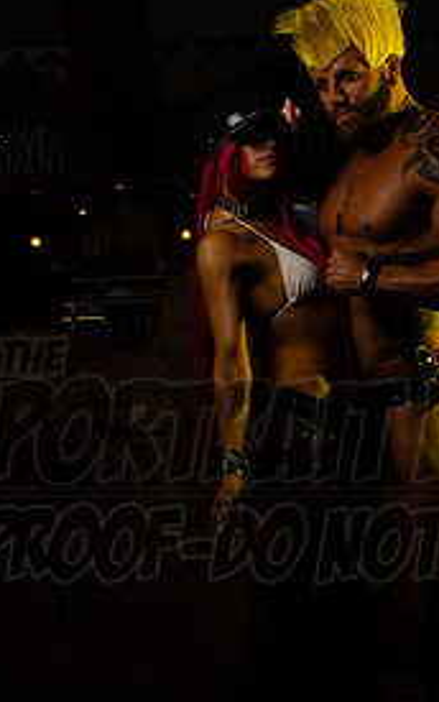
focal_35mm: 60
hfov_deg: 21.5
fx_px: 1148
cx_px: 309
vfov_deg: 33.7
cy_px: 462
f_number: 11
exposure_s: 1/60
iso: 100
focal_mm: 24
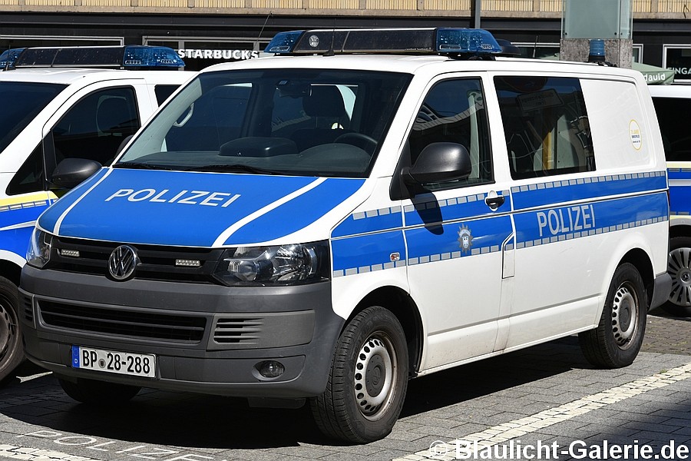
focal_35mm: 72
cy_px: 230
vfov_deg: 18.9
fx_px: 1382
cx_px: 346
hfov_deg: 28.1
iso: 200
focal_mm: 72
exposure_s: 1/400
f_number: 10
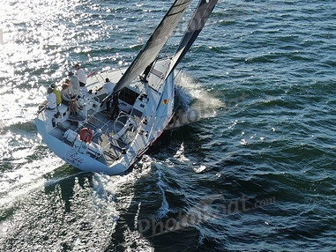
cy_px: 177
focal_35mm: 73
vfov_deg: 20.1
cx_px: 86
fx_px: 709
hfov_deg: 26.3
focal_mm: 8.6
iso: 100
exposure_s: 1/800
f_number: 3.8
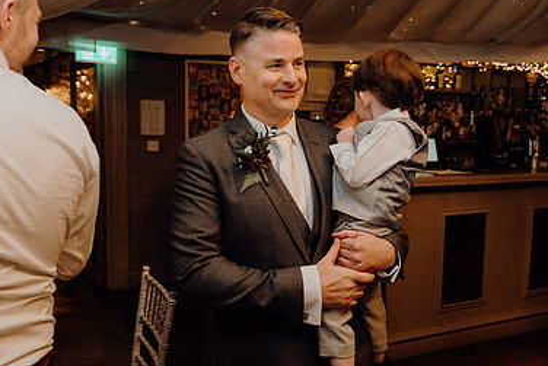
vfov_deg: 36.0
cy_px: 195
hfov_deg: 51.9
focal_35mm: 37
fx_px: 563
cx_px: 271
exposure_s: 1/160
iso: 2500
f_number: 3.5
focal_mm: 24
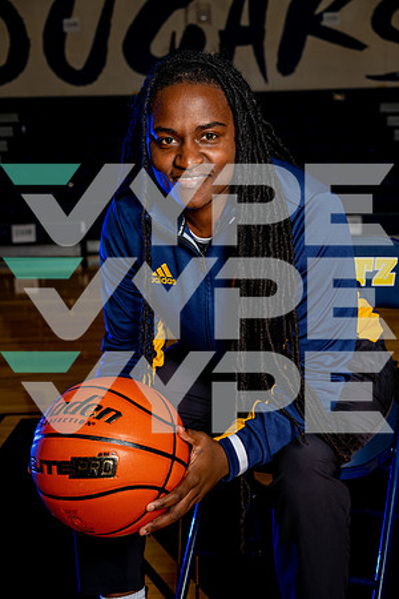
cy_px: 300
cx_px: 200
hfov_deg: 24.6
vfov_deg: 36.2
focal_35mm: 55
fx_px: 914
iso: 64
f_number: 6.3
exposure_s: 1/250
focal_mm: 55
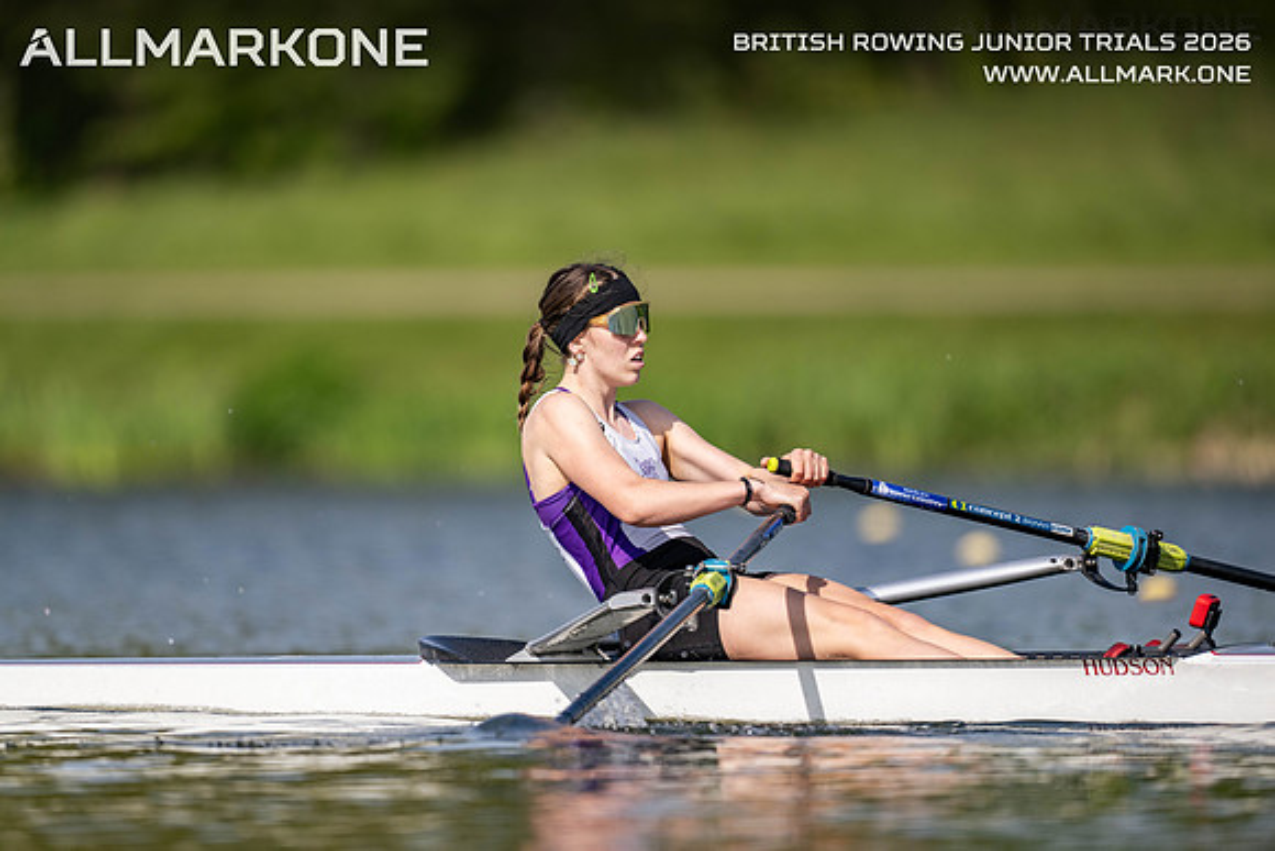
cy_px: 426
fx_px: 21254
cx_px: 638
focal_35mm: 600
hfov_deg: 3.4
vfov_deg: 2.3
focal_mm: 600
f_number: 4
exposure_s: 1/2500
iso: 220
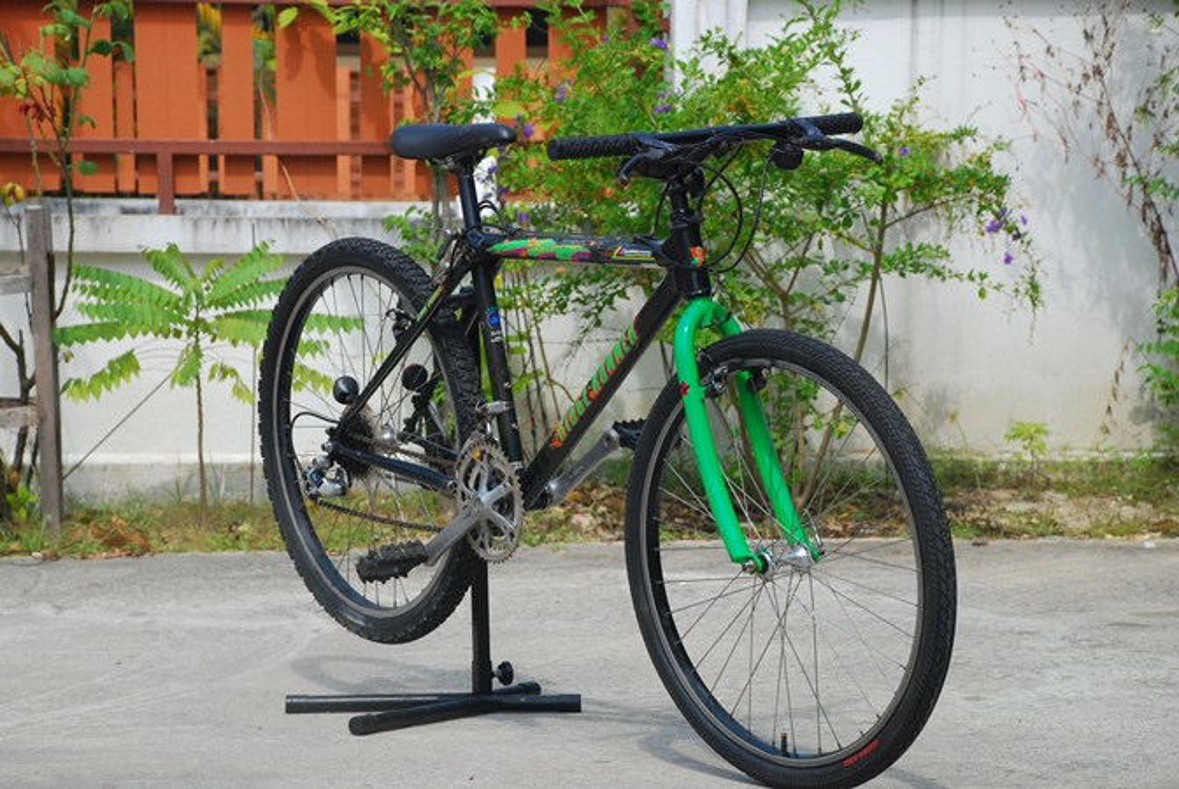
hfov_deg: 17.0
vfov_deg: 11.5
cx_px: 590
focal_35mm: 120
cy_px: 394
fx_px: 3935
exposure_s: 1/500
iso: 250
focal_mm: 80
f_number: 8
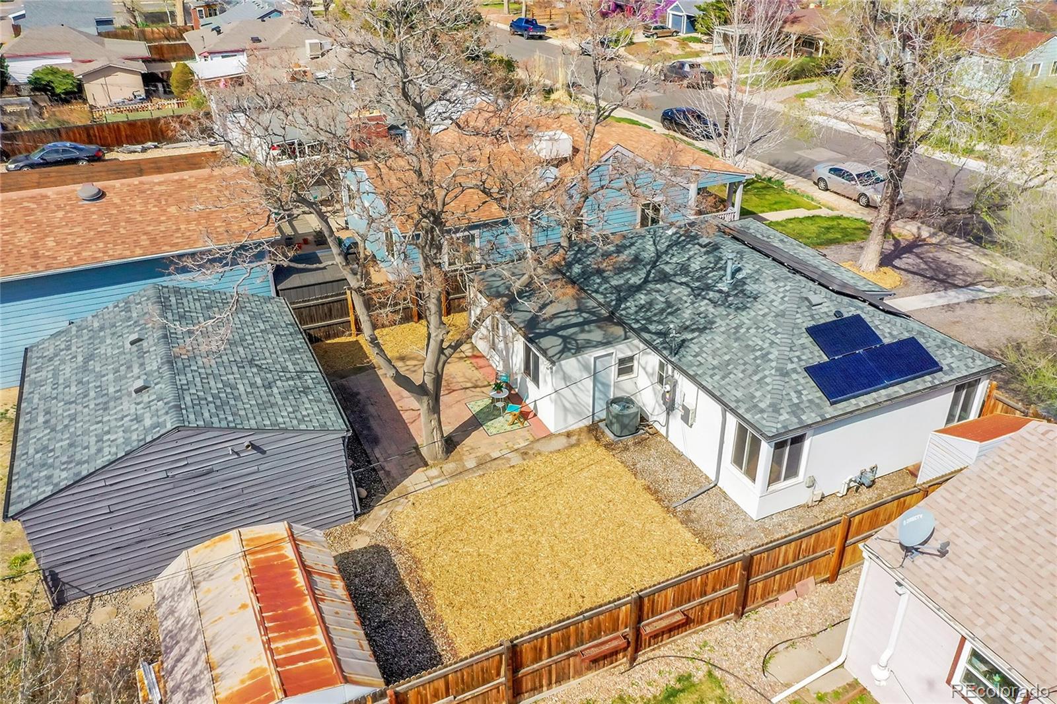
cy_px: 352
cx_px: 528
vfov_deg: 46.4
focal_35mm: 28
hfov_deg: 65.5
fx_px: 822
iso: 800
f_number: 8
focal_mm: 10.26
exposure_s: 1/1250
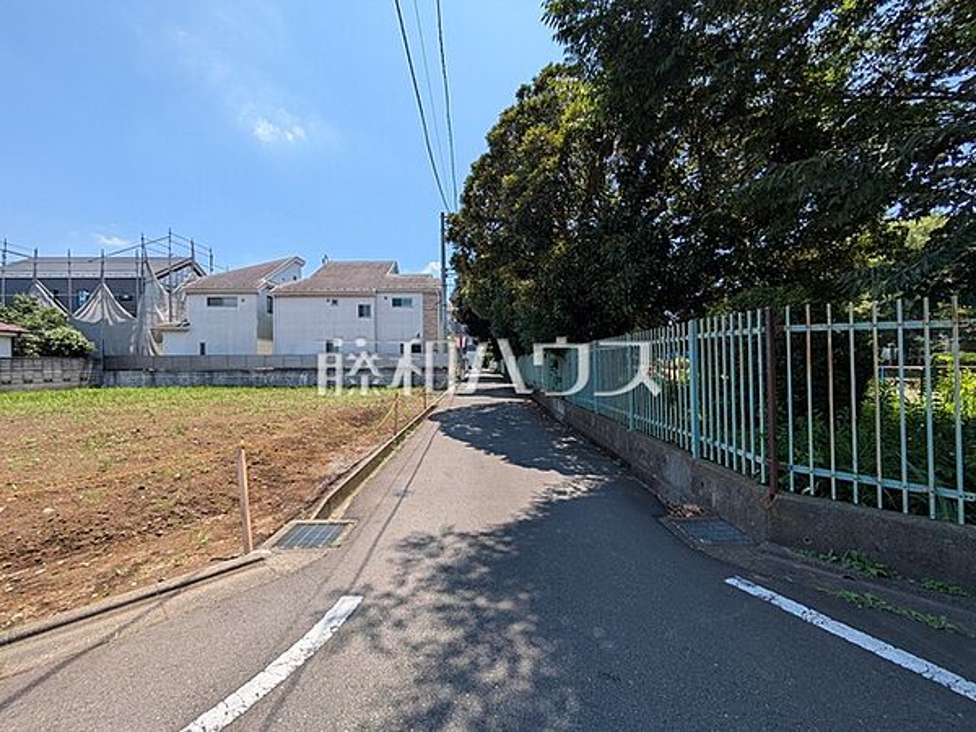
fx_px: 395
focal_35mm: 14
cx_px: 488
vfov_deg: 85.7
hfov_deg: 102.1
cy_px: 366
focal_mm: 1.83
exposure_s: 1/1553
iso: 51
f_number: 2.2
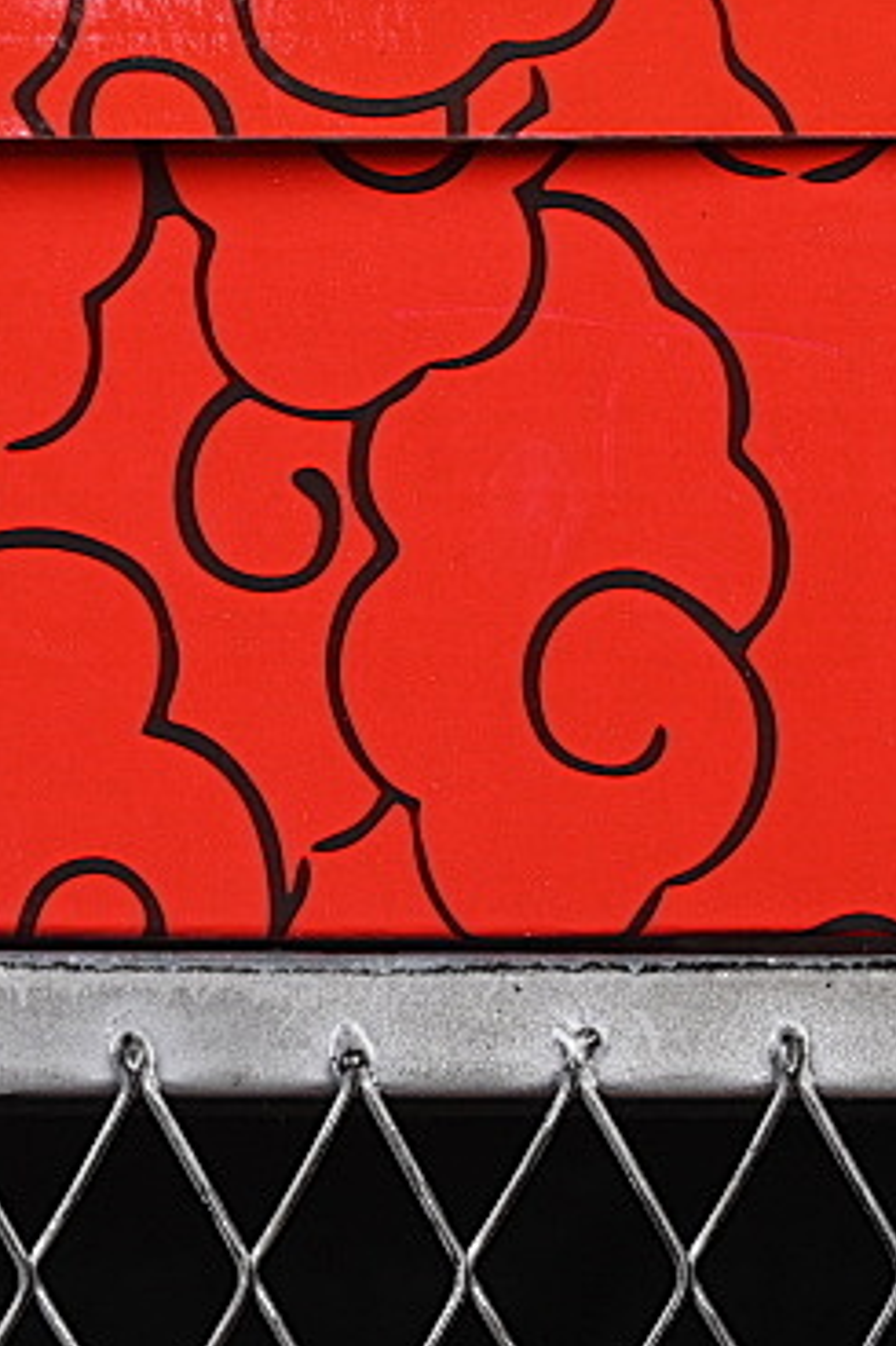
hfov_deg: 6.2
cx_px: -48
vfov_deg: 9.3
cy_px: 132
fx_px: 8220
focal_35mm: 220
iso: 160
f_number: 8
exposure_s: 1/60
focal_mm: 50
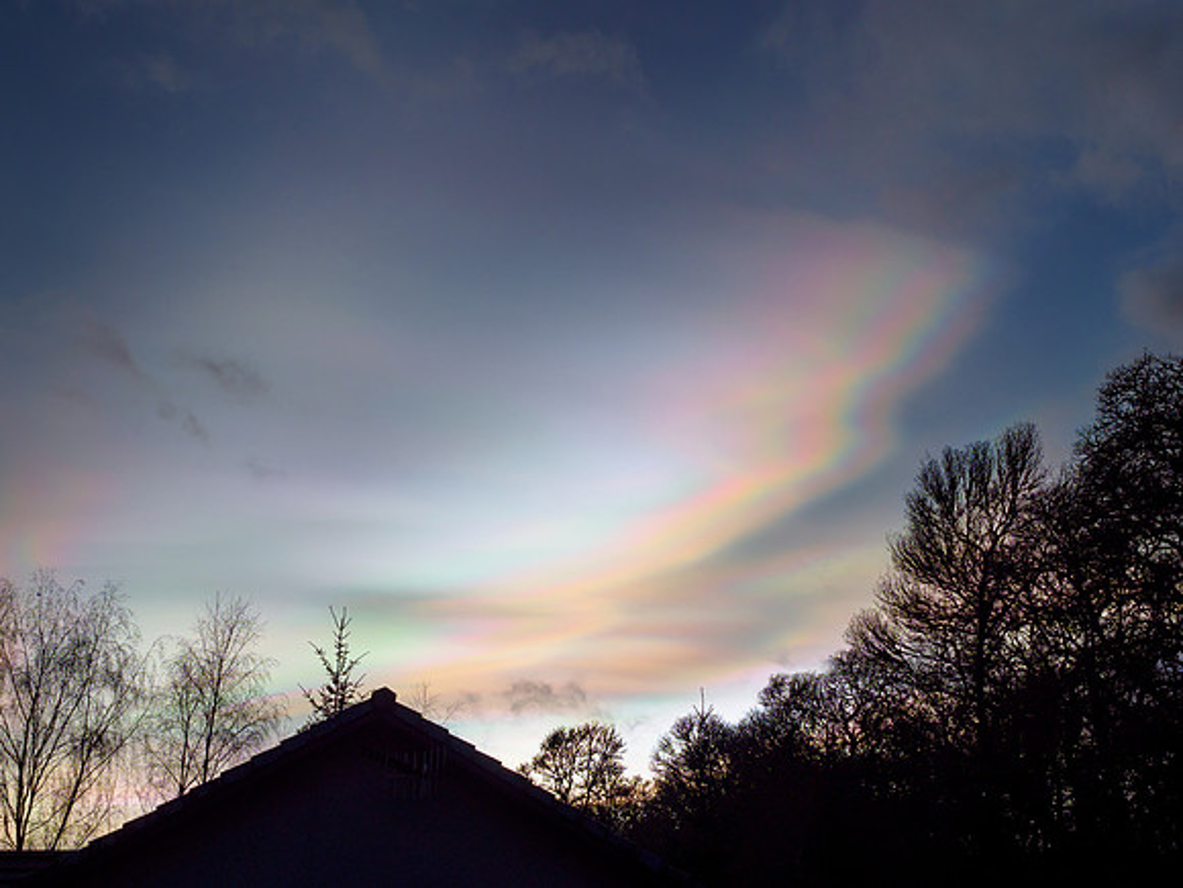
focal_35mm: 50
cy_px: 358
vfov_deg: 29.0
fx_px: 1712
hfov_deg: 38.0
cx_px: 706
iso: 200
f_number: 5.6
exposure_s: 1/320
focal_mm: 21
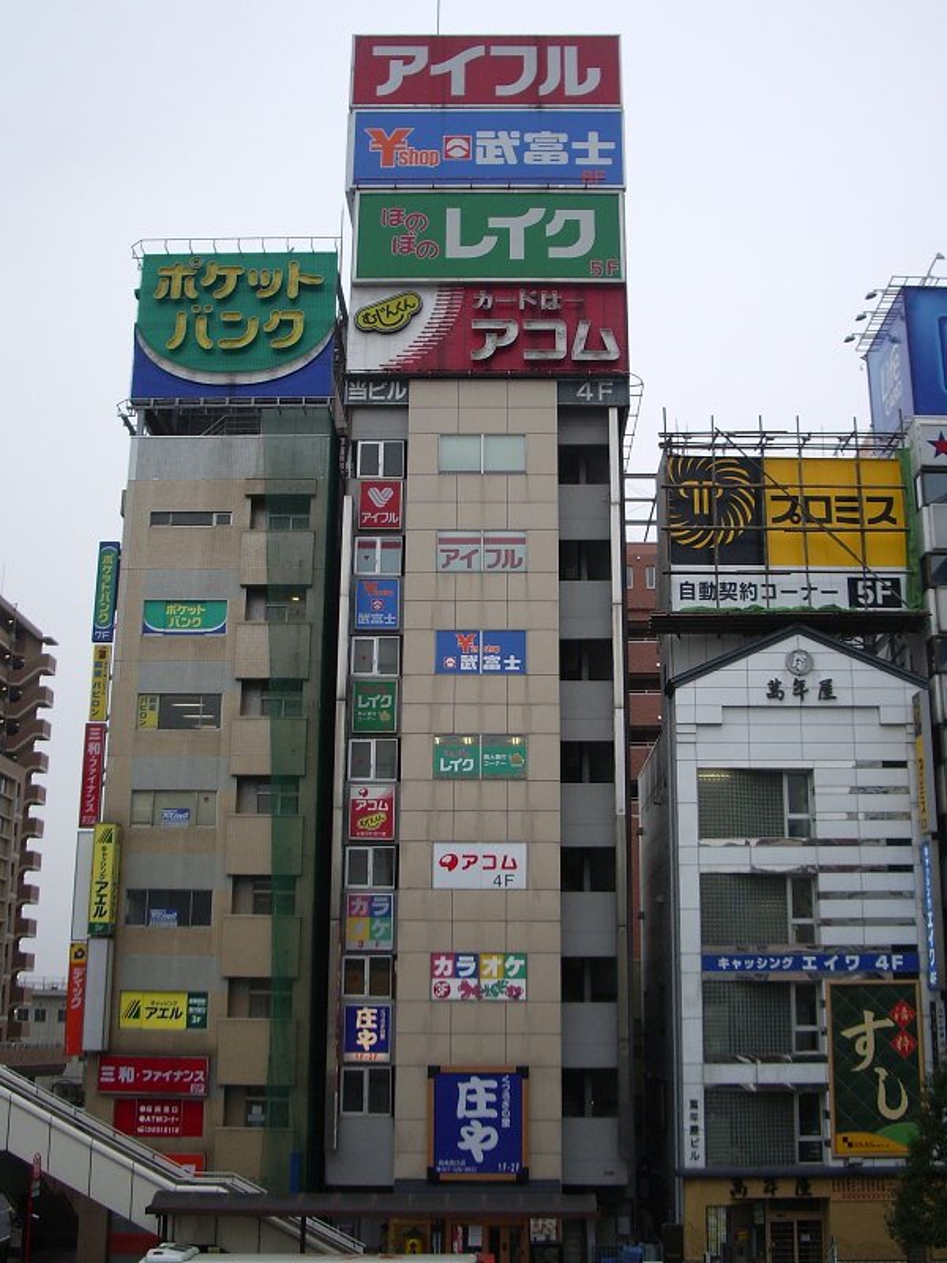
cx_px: 474
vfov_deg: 45.8
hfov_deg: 35.1
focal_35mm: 41
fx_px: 1496
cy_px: 632
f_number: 2.8
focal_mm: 6.8
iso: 80
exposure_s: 1/200
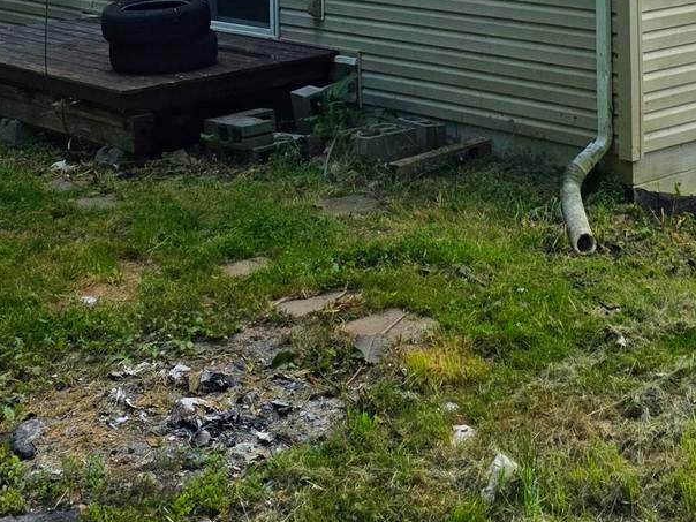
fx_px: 1568
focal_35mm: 78
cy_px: -214
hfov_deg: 24.5
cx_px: 587
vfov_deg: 17.4
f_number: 1.7
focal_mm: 6.3
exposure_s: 1/5153
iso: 80
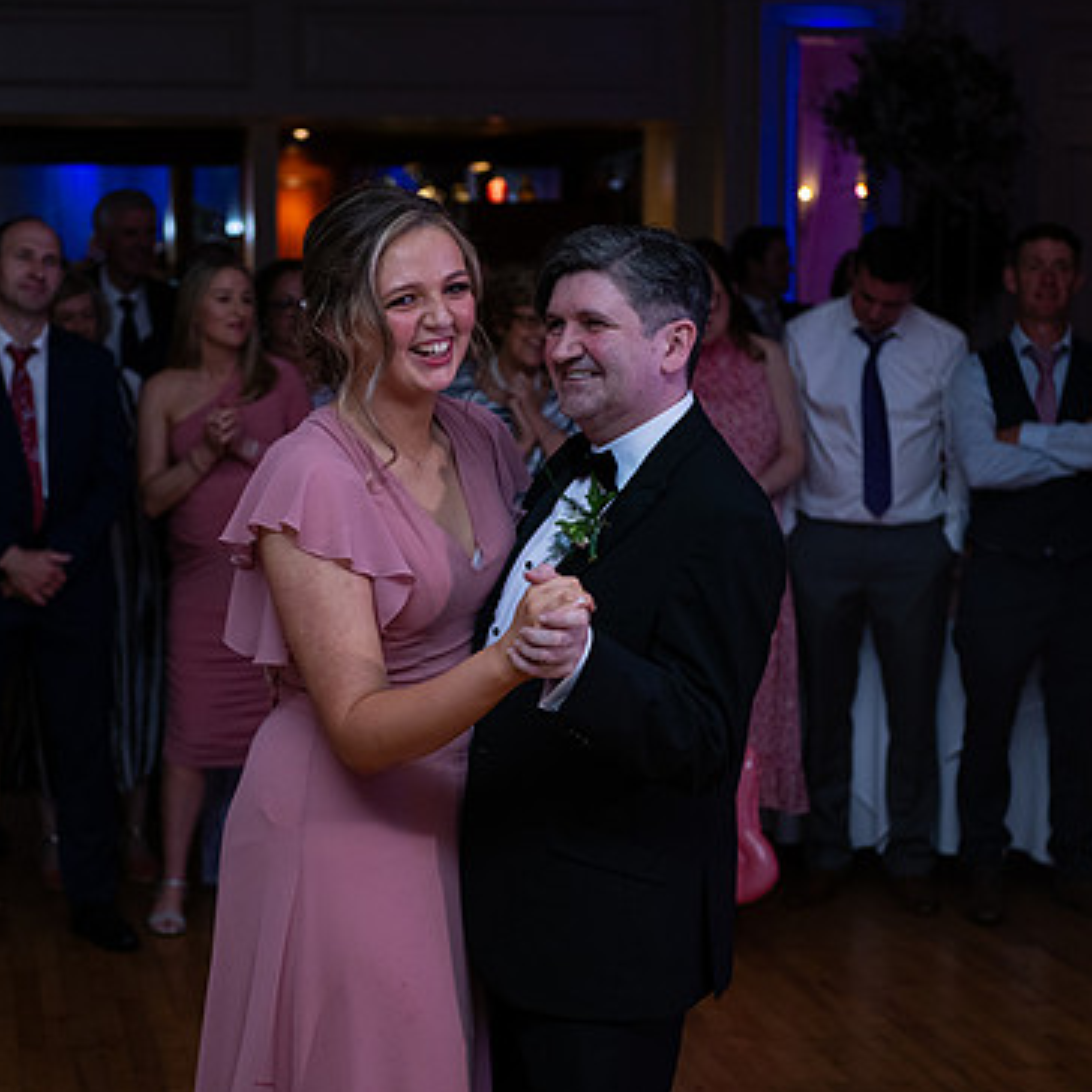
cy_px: 562
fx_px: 2998
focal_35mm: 84
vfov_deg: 20.6
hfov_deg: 20.6
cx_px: 408
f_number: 3.5
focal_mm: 62
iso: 640
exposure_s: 1/160
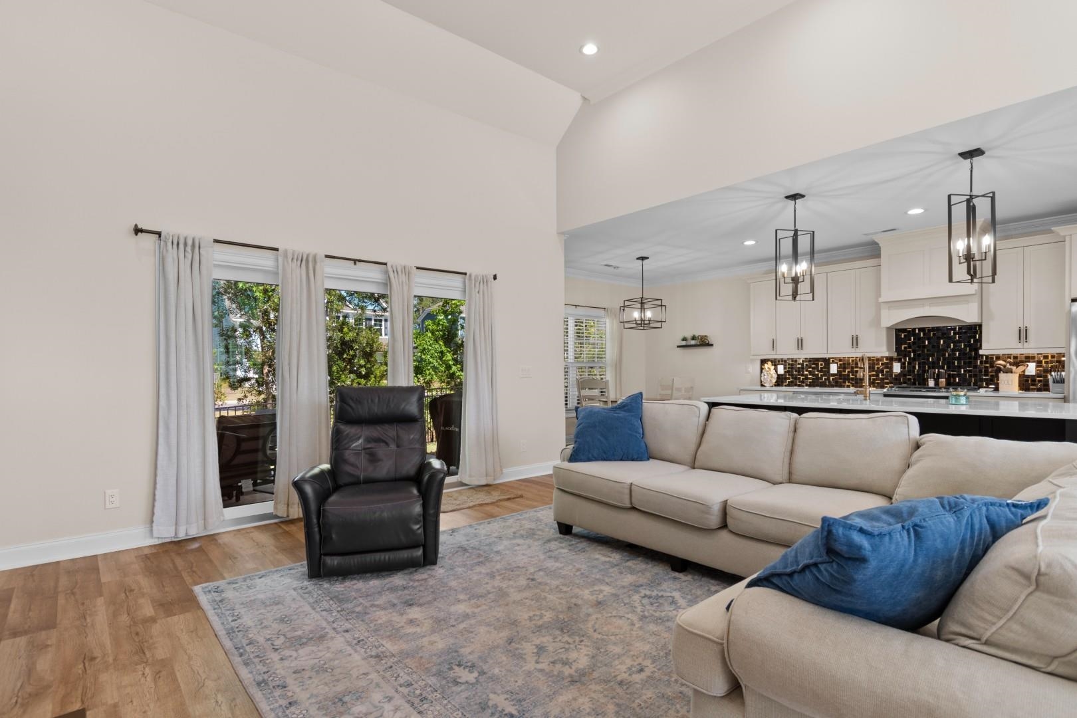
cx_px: 538
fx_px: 509
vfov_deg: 70.4
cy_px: 359
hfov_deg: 93.3
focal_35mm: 17
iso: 100
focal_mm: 11.5
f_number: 4.8
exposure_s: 1/3
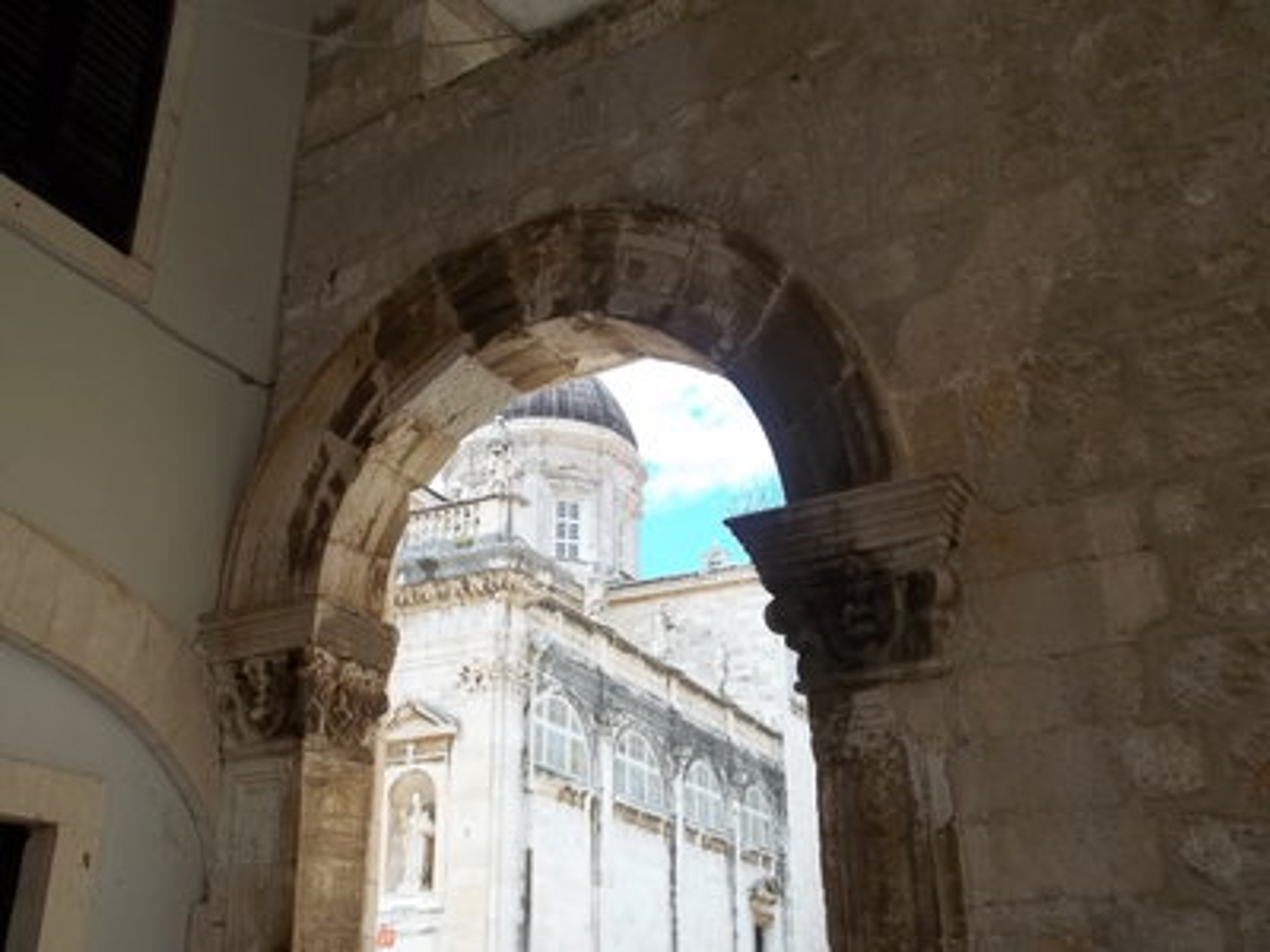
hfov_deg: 55.4
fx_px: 1211
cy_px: 476
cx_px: 635
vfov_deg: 42.9
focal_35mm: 33
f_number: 3.3
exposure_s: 1/320
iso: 64
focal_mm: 5.9
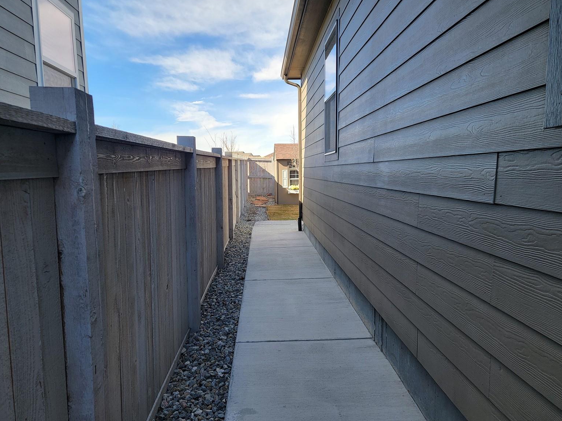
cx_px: 284
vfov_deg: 54.9
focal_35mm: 25
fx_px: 406
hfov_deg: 69.4
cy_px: 214
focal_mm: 6.7
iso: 16
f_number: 1.8
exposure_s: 1/211
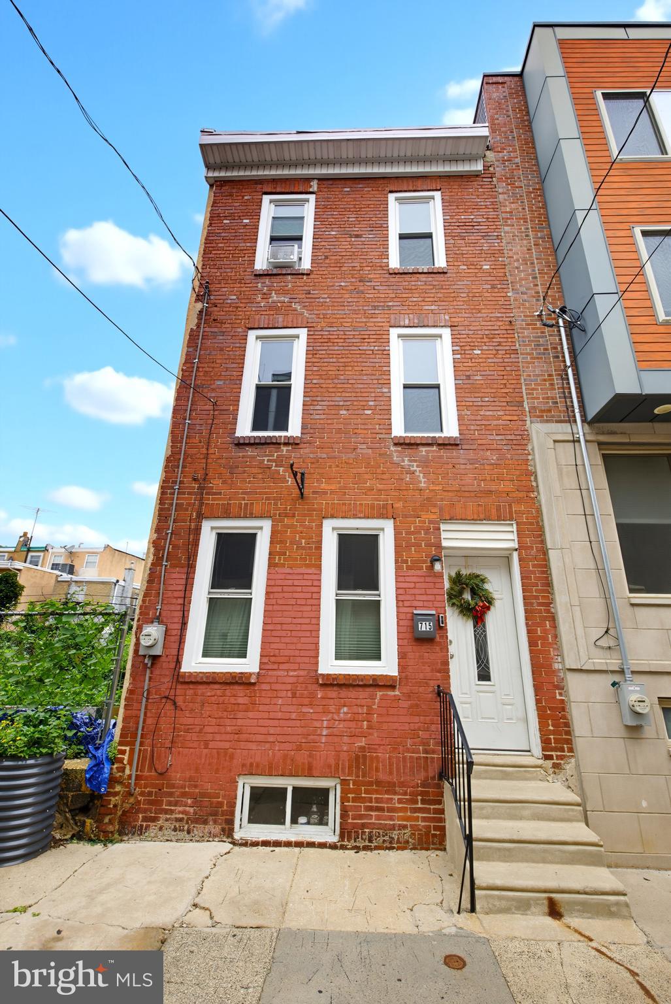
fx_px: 446
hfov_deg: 73.9
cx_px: 336
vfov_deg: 96.7
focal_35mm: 16
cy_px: 502
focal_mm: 16
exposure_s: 1/60
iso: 80
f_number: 10
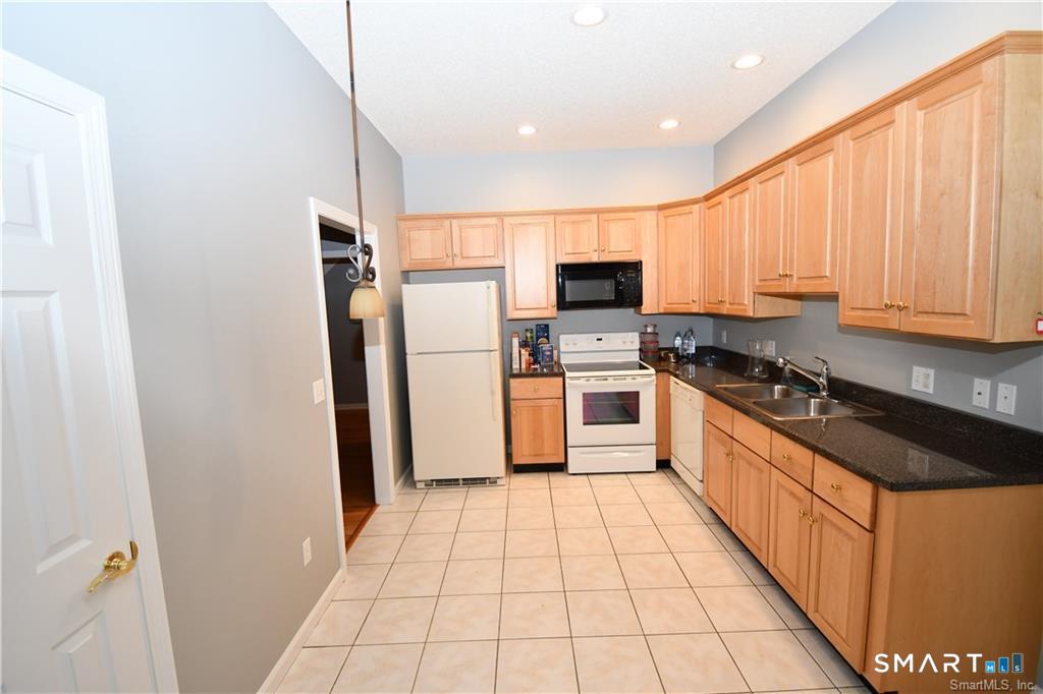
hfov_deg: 100.4
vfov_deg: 77.3
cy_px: 347
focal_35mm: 15
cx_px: 522
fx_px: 434
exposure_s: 1/60
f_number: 4.5
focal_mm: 10
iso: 640
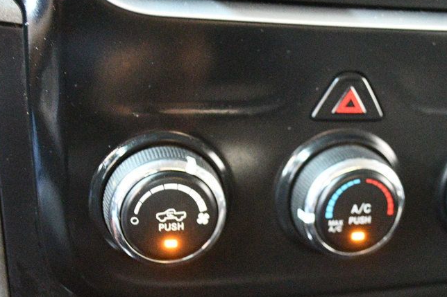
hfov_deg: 31.9
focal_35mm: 62
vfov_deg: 21.7
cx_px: 327
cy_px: 215
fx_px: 770
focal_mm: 26
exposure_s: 1/15
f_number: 4.2
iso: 12800
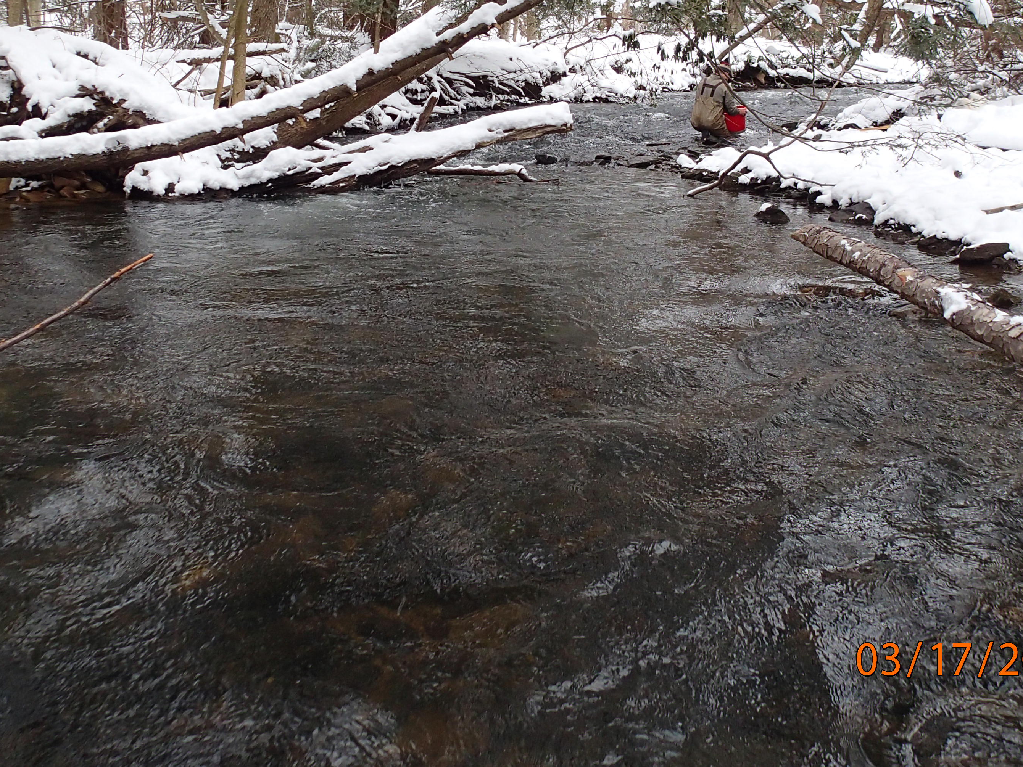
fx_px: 1094
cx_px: 425
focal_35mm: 37
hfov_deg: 49.9
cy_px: 212
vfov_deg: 37.9
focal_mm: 4.5
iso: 200
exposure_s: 1/1000
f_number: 2.8
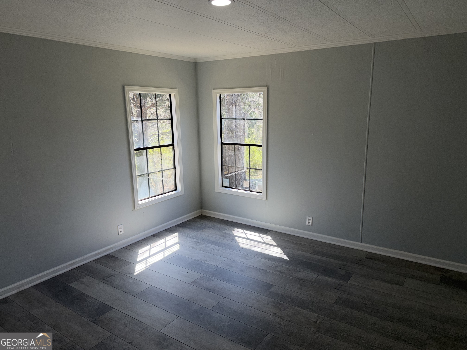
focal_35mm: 24
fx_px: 324
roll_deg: +1.2
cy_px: 175
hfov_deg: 71.6
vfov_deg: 56.8
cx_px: 234
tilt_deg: -10.4
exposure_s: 1/427
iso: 50
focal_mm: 6.76
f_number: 1.78
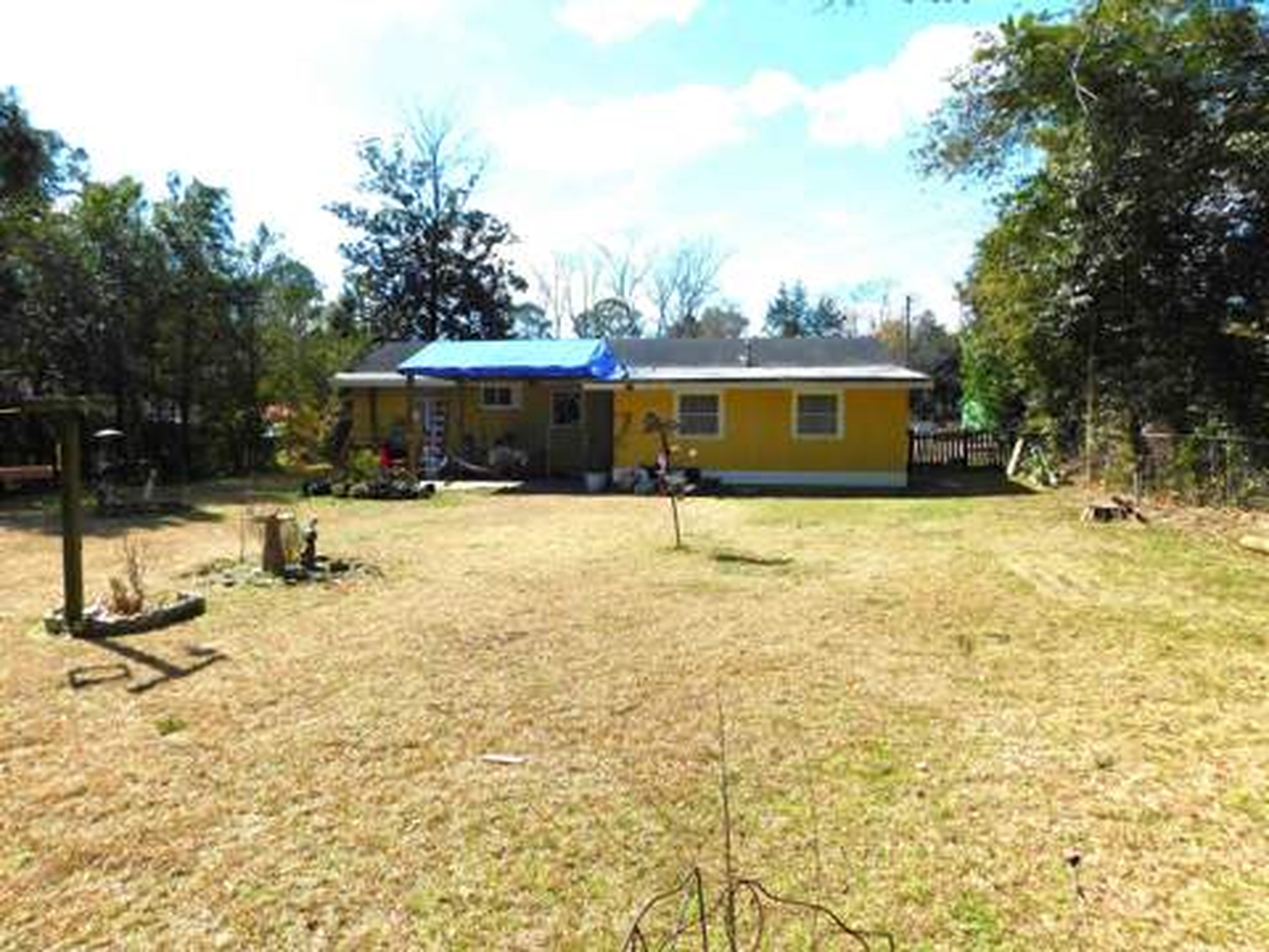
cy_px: 476
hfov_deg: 73.9
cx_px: 634
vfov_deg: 58.9
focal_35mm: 23
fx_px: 843
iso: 125
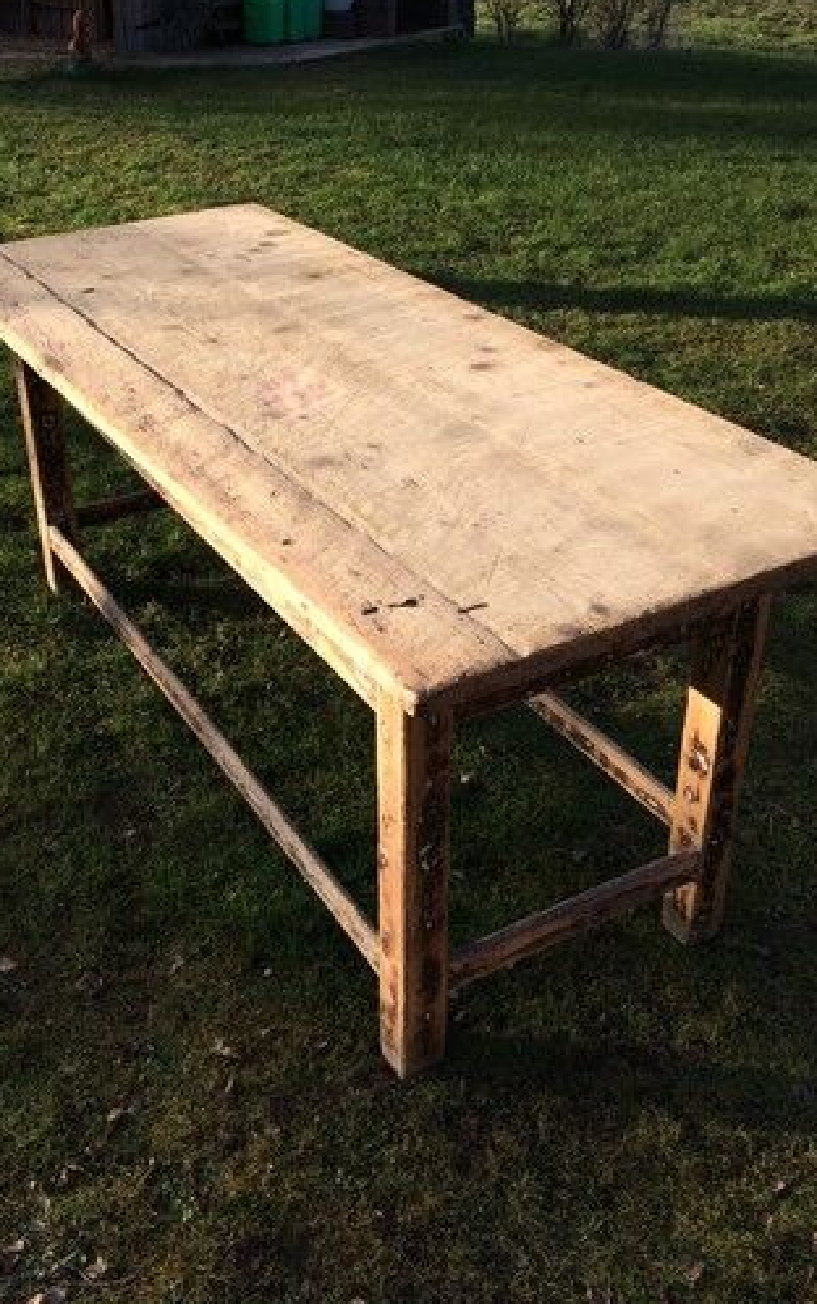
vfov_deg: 52.6
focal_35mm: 37
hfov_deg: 34.5
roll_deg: +1.1
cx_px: 369
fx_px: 1316
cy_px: 584
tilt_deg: -30.8
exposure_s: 1/912
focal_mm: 4.15
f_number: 2.2
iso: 32
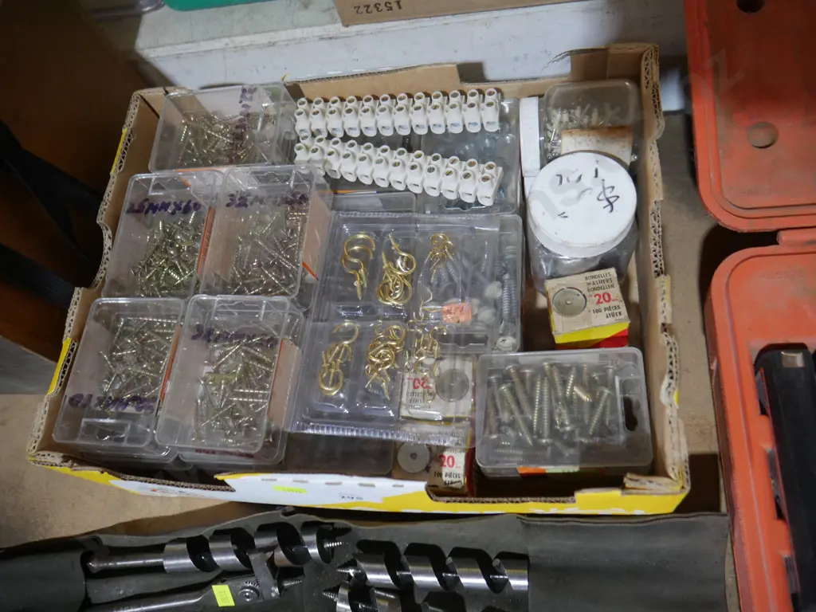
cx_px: 408
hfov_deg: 63.4
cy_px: 306
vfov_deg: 49.7
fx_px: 660
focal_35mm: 28
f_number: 3.5
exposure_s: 1/60
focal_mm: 14
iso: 500
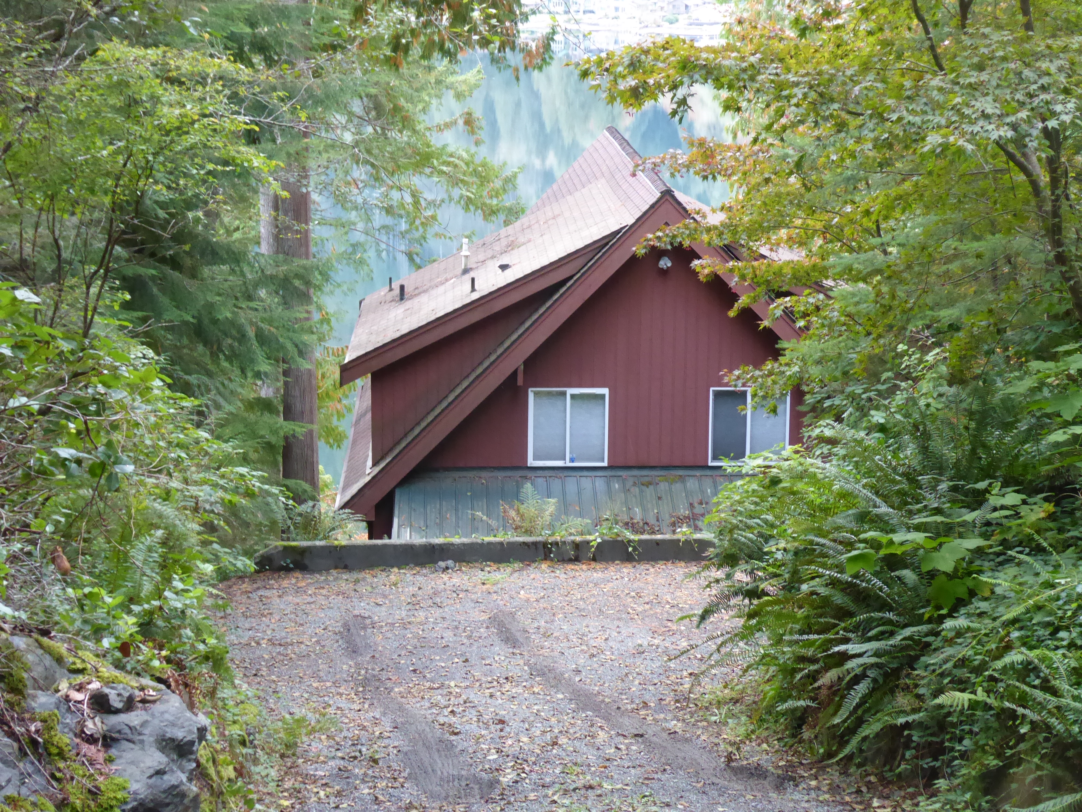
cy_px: 406
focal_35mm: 69
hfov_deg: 28.2
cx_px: 541
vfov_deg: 21.3
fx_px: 2157
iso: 800
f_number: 4.4
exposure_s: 1/125
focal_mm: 11.7
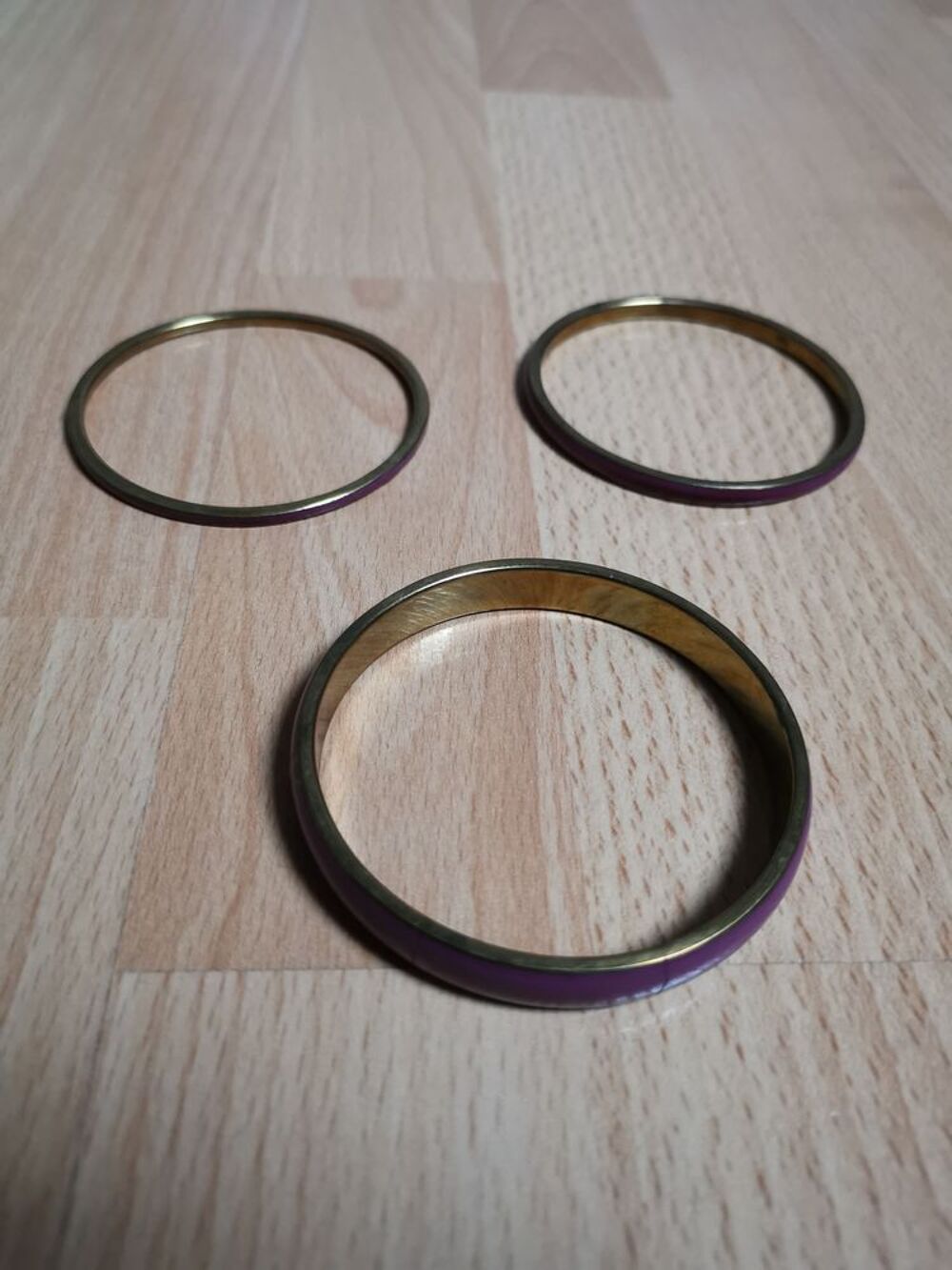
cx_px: 476
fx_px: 990
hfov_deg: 51.4
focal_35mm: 27
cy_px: 635
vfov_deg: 65.3
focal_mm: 5.58
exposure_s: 1/50
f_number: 1.8
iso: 320
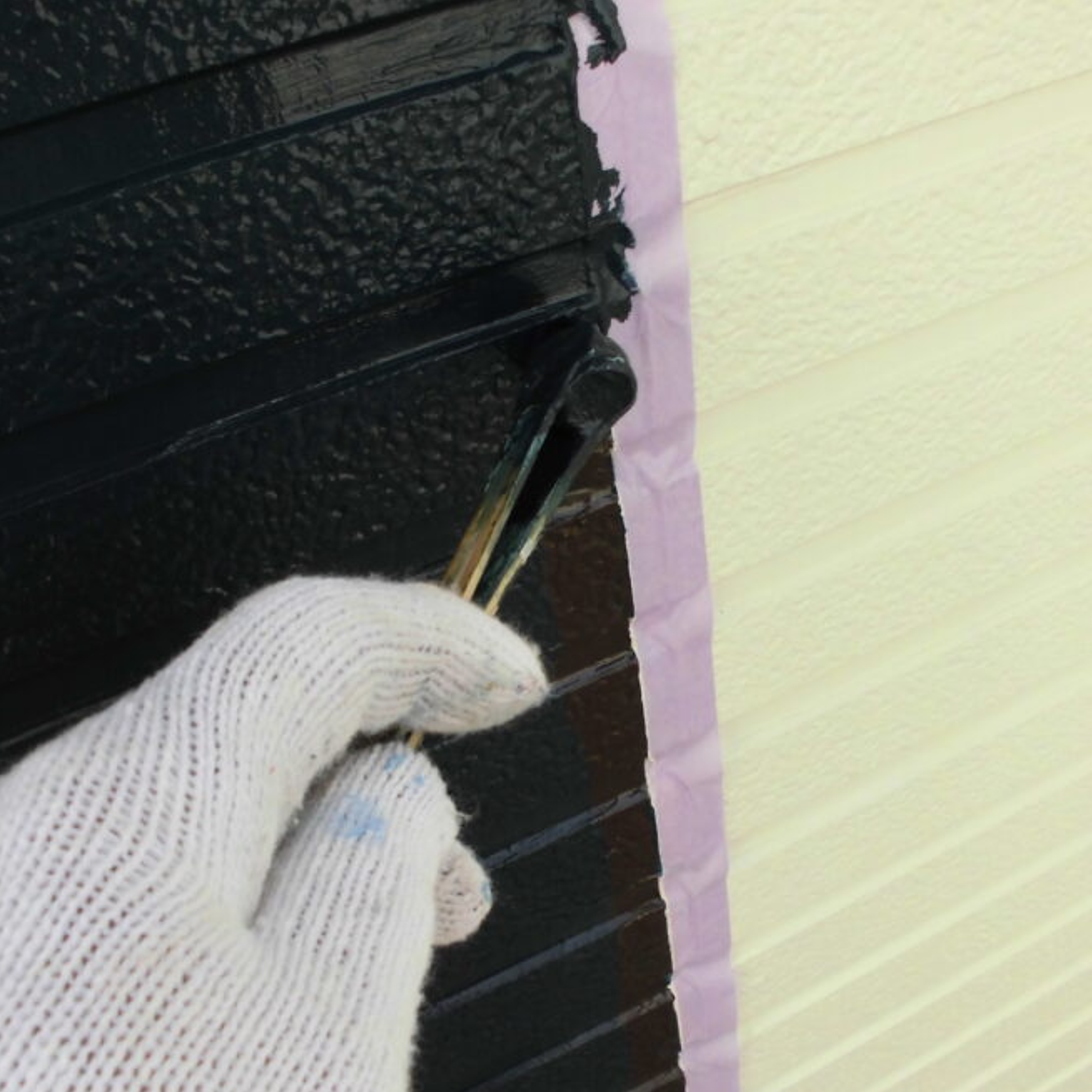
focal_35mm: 36
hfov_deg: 46.0
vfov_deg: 46.0
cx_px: 504
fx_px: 1285
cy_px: 574
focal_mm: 4.6
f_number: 3.5
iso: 100
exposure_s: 1/160
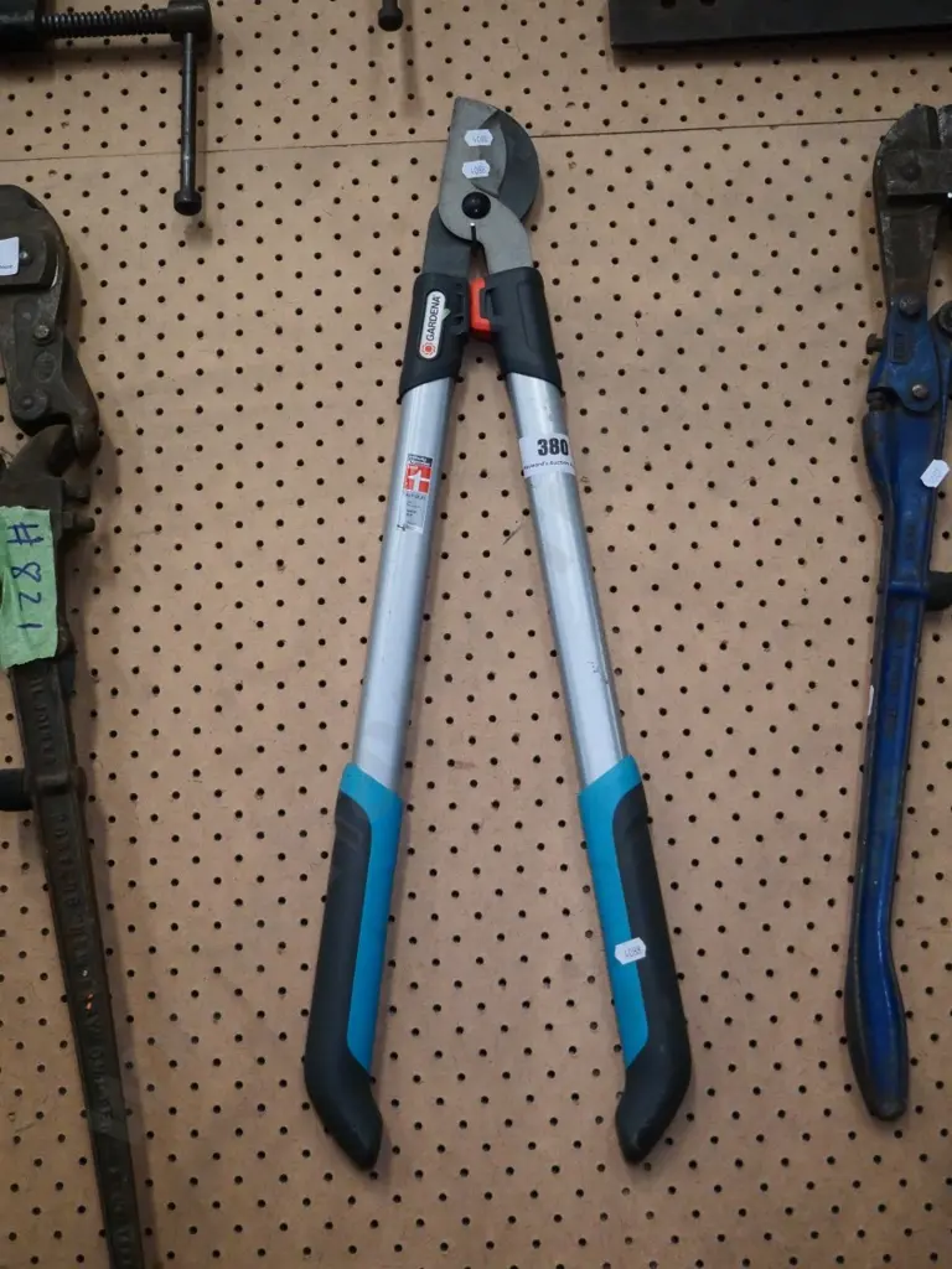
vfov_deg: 41.2
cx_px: 476
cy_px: 634
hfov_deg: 31.5
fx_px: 1687
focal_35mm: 46
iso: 3200
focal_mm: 23
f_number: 4.5
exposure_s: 1/500
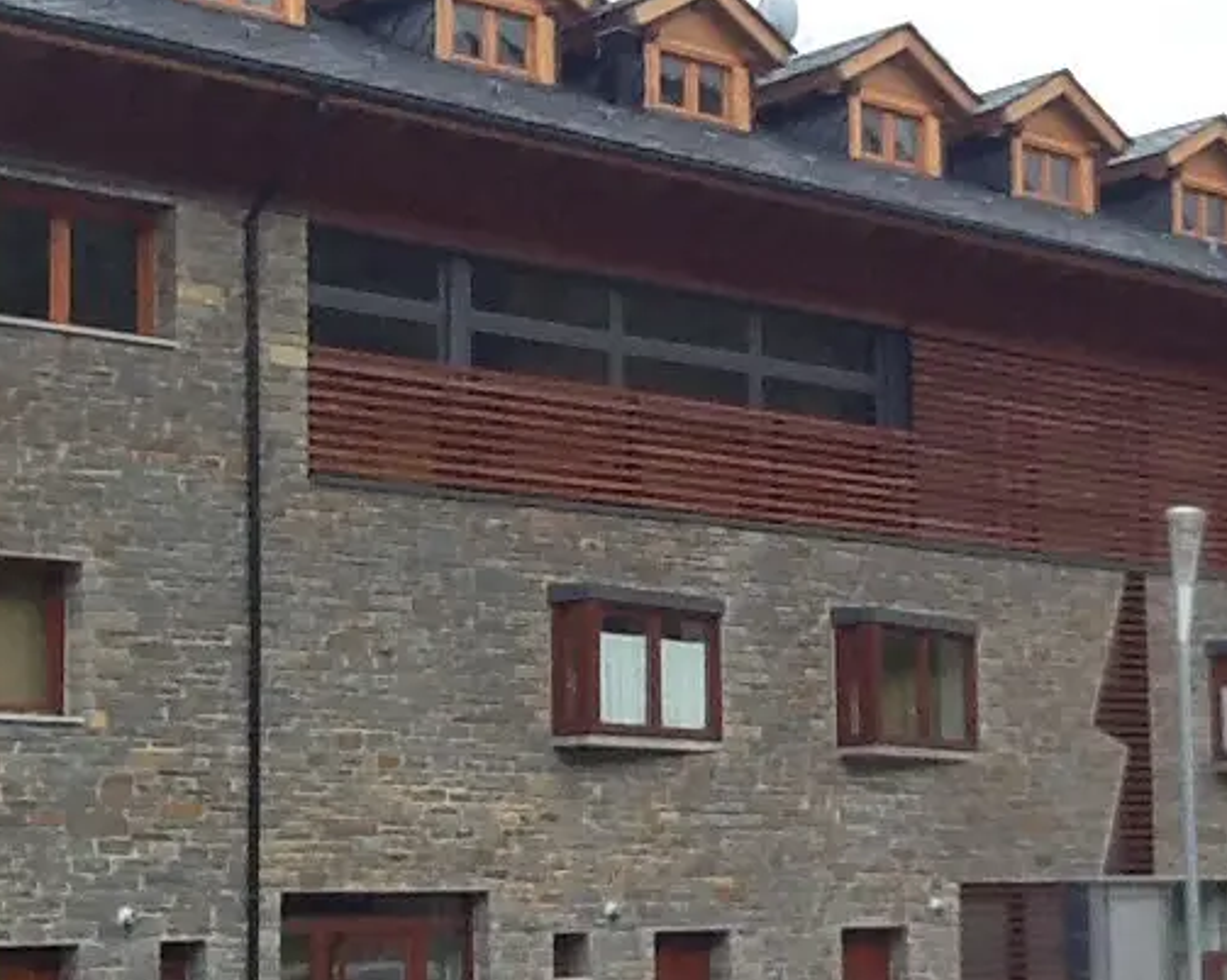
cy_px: 648
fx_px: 2977
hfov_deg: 23.2
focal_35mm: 82
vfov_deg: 18.7
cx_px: 807
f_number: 2.4
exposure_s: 1/127
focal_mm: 2.03
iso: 40
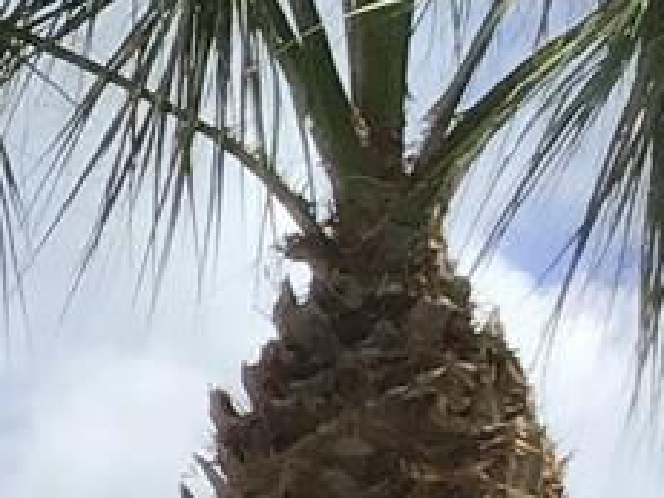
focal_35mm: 215
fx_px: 4122
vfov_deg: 6.6
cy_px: 1074
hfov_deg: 7.6
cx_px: -1546
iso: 25
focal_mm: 3.3
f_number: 2.4
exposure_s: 1/1733
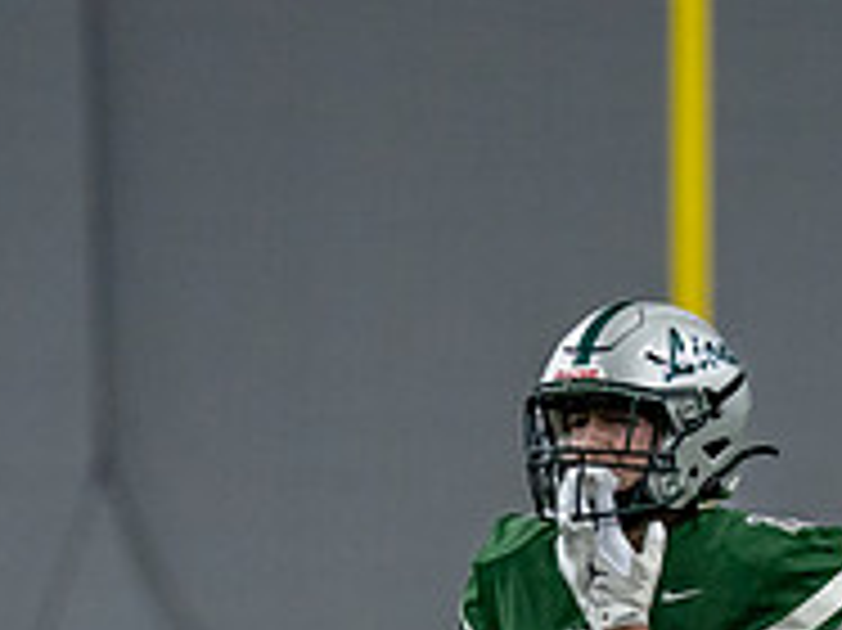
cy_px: 997
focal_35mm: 965
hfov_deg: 2.1
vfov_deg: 1.5
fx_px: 23458
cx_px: 605
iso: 1600
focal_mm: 200
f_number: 2.8
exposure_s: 1/1600
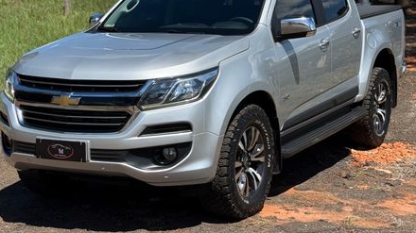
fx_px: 617
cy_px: 71
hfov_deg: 37.2
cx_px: 204
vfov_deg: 21.3
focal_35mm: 56
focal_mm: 6.76
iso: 80
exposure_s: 1/6024
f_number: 1.78
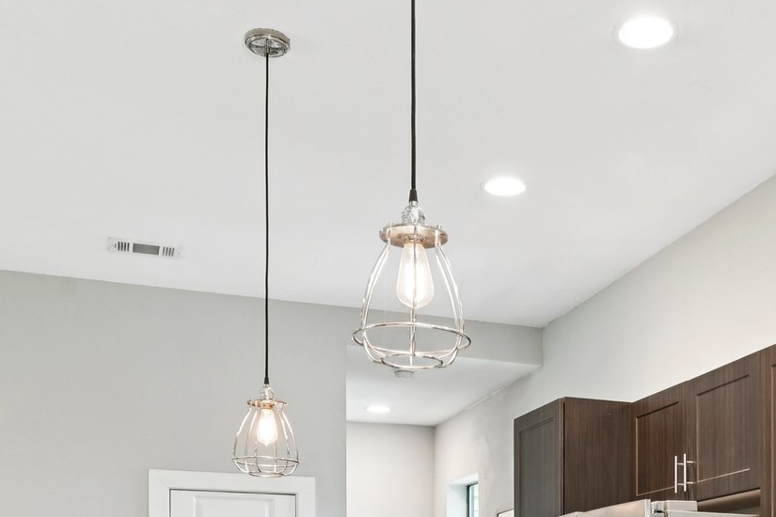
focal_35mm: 51
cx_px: 574
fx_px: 1106
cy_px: 614
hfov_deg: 37.8
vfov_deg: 24.0
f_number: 8
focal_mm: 19.5
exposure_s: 1/10
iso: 400
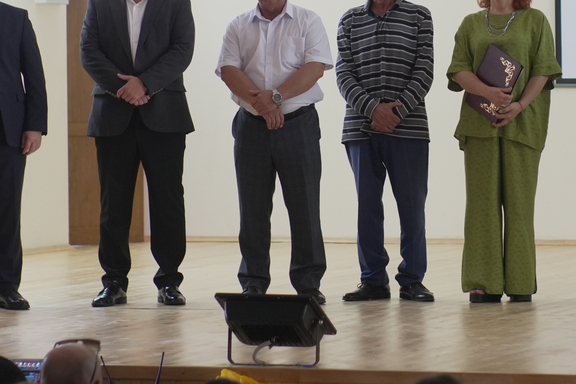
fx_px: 3088
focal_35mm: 193
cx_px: 433
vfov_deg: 7.1
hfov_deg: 10.6
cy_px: 18
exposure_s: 1/100
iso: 800
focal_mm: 56
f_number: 2.2
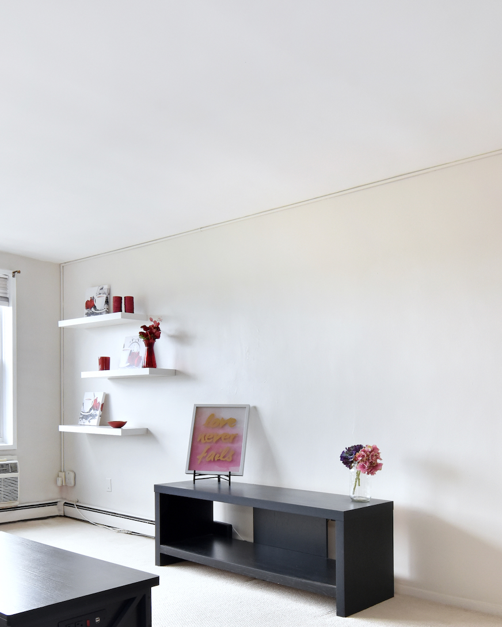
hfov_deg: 45.8
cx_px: 250
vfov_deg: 54.4
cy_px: 427
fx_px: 594
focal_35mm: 32
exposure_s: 1/40
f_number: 11
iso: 640
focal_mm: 11
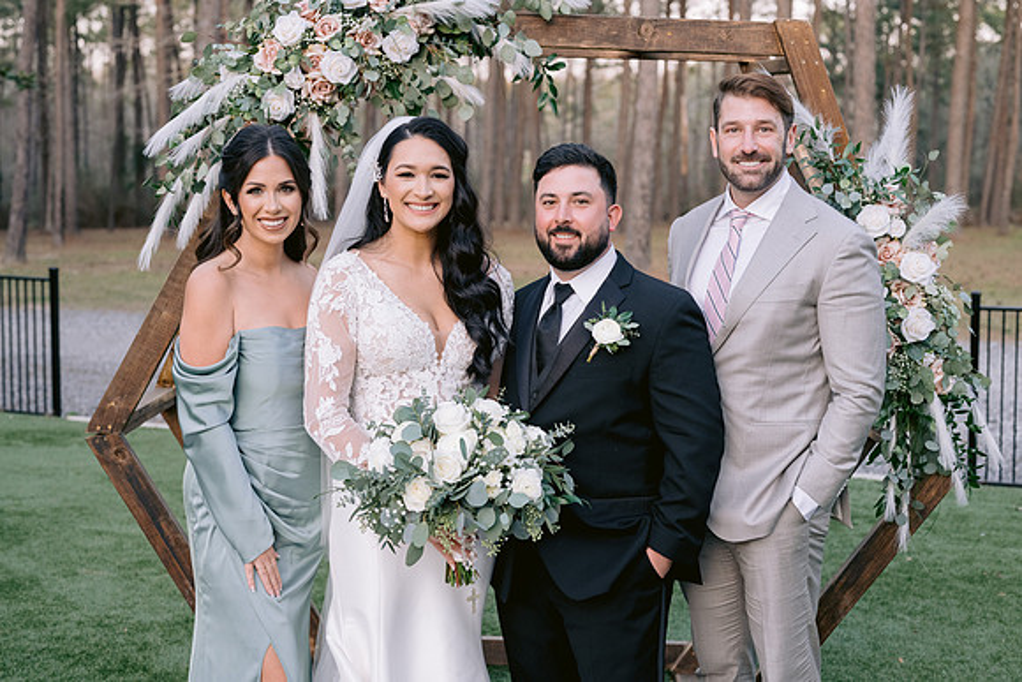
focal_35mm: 51
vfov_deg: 26.3
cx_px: 505
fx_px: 1461
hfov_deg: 38.5
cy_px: 338
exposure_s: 1/200
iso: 800
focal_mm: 50
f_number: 3.5
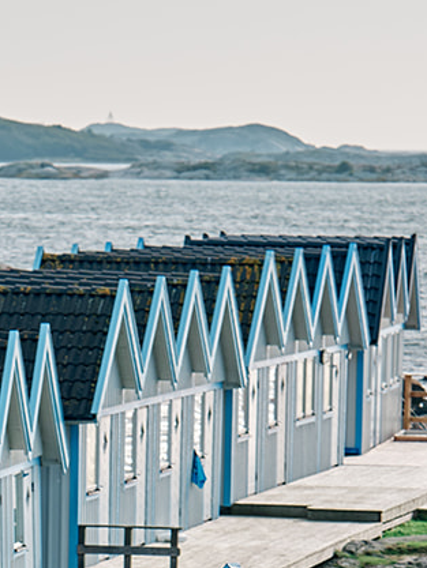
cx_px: -27
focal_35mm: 310
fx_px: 5096
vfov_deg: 6.3
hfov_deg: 4.8
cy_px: 900
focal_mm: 56
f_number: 4
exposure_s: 1/550
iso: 125
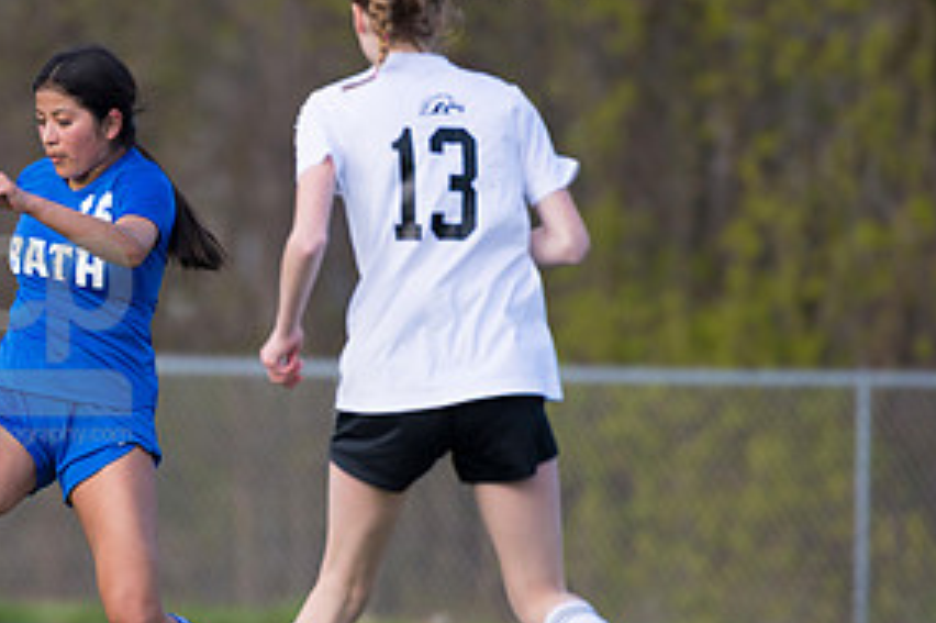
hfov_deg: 2.4
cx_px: 33
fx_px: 22320
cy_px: 328
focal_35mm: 859
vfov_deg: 1.6
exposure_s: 1/1600
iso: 200
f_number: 5.6
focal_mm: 420
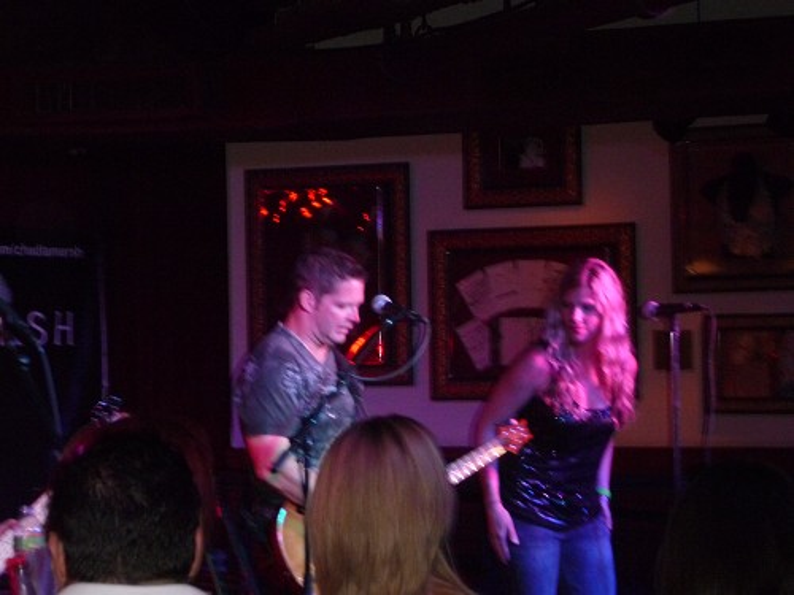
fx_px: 2363
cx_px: 397
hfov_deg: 19.1
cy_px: 298
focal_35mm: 103
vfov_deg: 14.4
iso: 500
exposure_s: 1/40
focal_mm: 17.5
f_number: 4.7
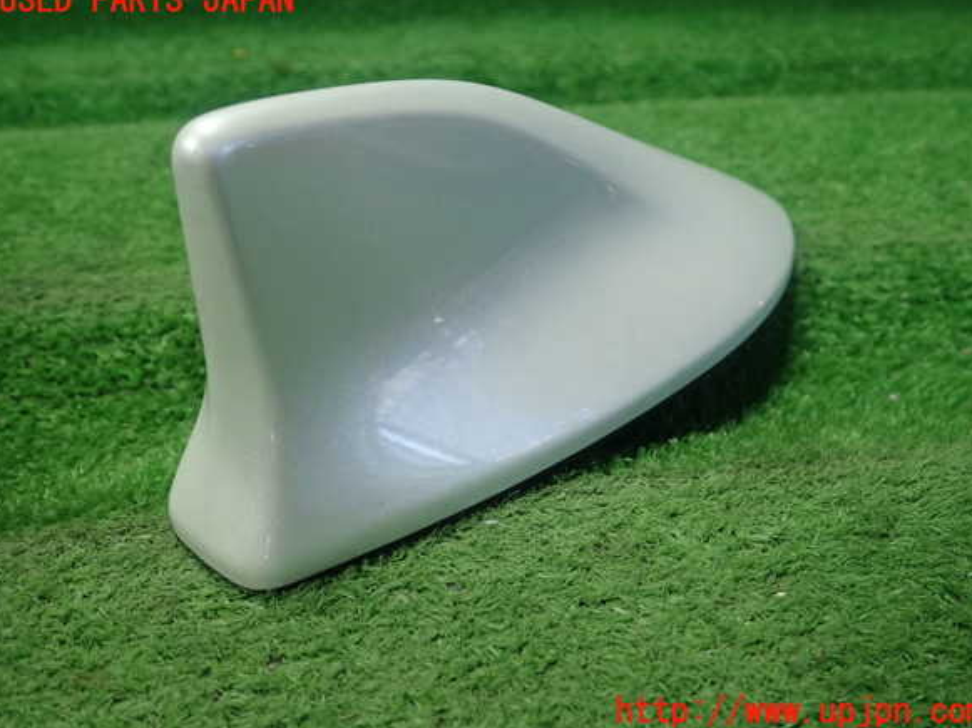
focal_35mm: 31
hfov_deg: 58.4
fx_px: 870
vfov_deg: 45.4
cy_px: 356
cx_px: 492
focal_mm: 5.5
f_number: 2.3
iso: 250
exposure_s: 1/125
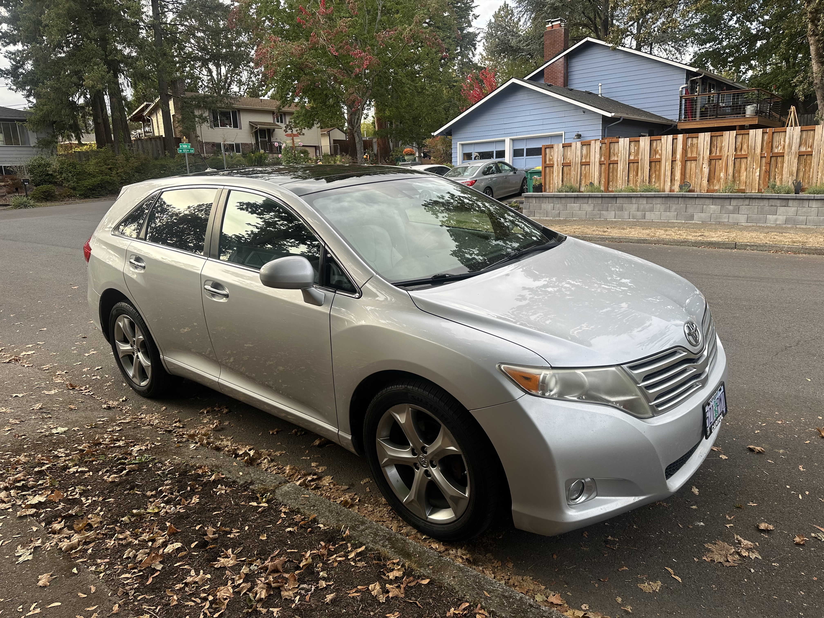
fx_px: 571
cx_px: 412
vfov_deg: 56.8
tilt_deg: -12.5
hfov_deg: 71.6
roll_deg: +2.2
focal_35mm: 24
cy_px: 309
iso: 80
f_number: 1.78
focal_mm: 6.86
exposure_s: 1/460
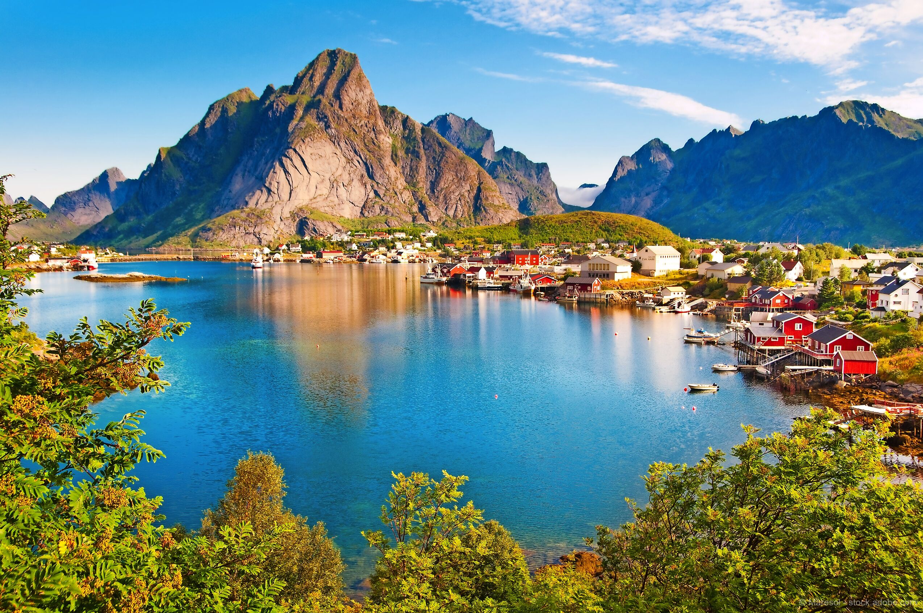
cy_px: 306
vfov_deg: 36.8
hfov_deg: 53.2
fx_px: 922
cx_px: 462
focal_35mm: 36
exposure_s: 1/200
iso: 100
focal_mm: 24
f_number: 9
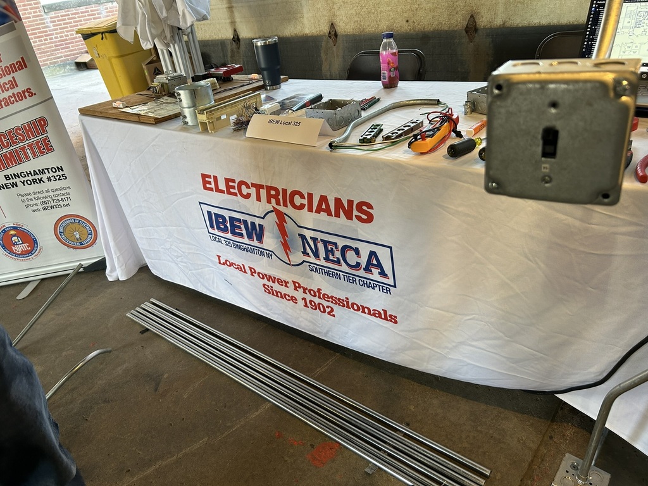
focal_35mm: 26
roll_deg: +8.1
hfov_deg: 67.3
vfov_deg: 53.1
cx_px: 324
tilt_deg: -29.2
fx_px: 487
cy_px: 243
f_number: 1.5
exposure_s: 1/60
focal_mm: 5.7
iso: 100
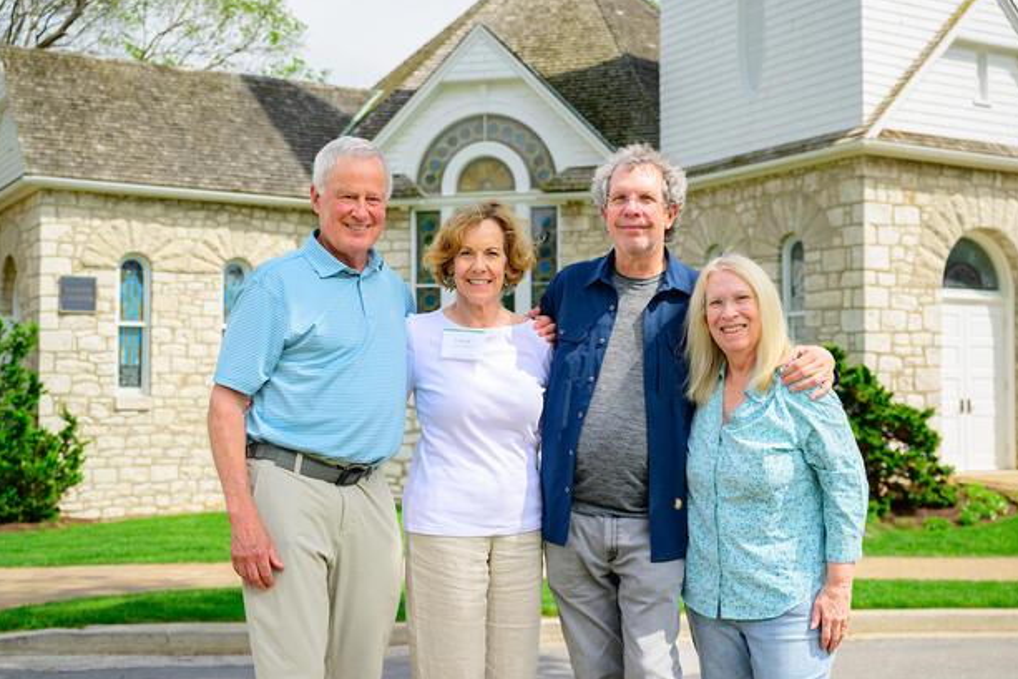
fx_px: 1358
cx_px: 523
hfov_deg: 41.1
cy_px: 346
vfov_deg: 28.1
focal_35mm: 48
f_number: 4.5
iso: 100
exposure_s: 1/500
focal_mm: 46
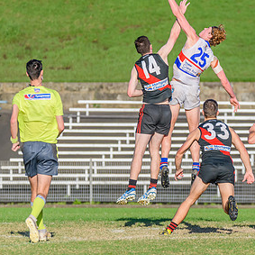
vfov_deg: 2.4
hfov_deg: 2.4
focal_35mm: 723
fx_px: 6026
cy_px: 95
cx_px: 195
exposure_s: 1/2000
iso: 800
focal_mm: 360
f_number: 8
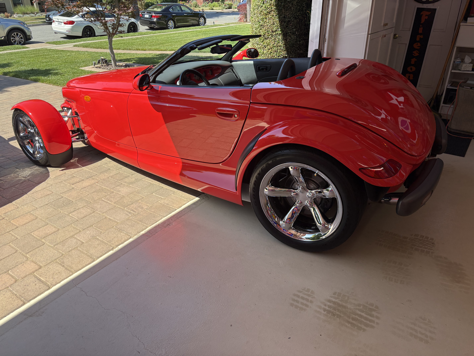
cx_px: 237
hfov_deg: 67.3
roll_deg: +1.4
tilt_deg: -26.2
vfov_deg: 53.1
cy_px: 178
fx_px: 356
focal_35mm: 26
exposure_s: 1/945
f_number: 1.6
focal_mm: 5.96
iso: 50
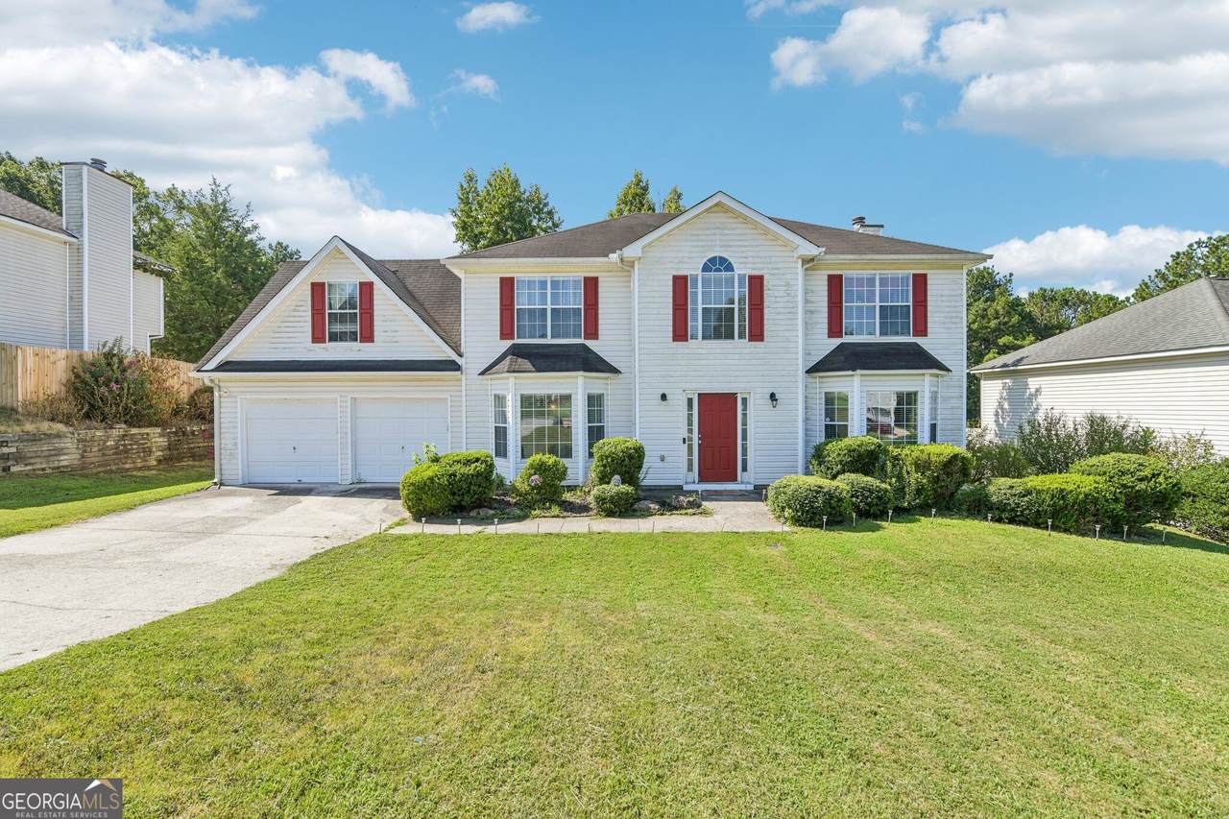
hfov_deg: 100.4
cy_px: 410
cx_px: 614
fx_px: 512
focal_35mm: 15
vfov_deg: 77.3
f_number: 8
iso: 200
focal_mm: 15
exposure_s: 1/500
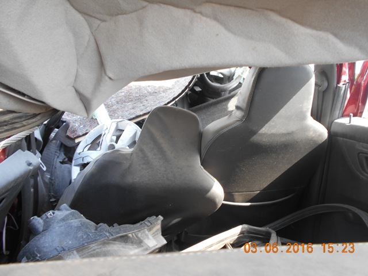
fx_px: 276
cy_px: 138
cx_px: 184
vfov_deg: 53.1
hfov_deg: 67.3
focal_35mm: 26
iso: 80
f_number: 3.2
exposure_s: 1/40
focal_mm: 4.6
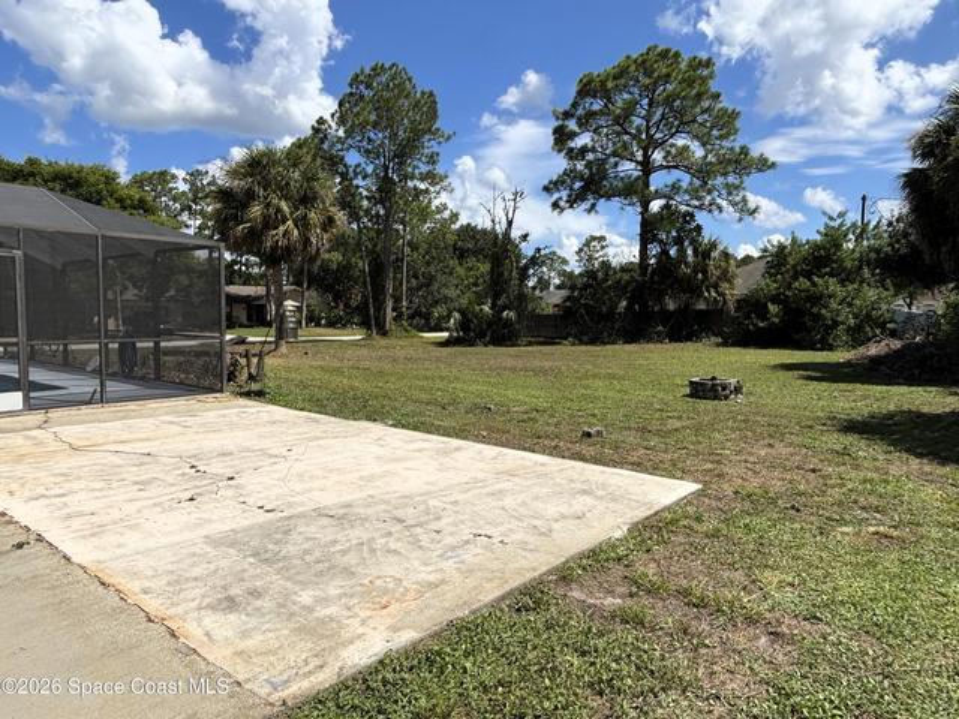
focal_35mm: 22
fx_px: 609
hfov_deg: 76.4
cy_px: 360
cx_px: 480
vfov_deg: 61.1
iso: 25
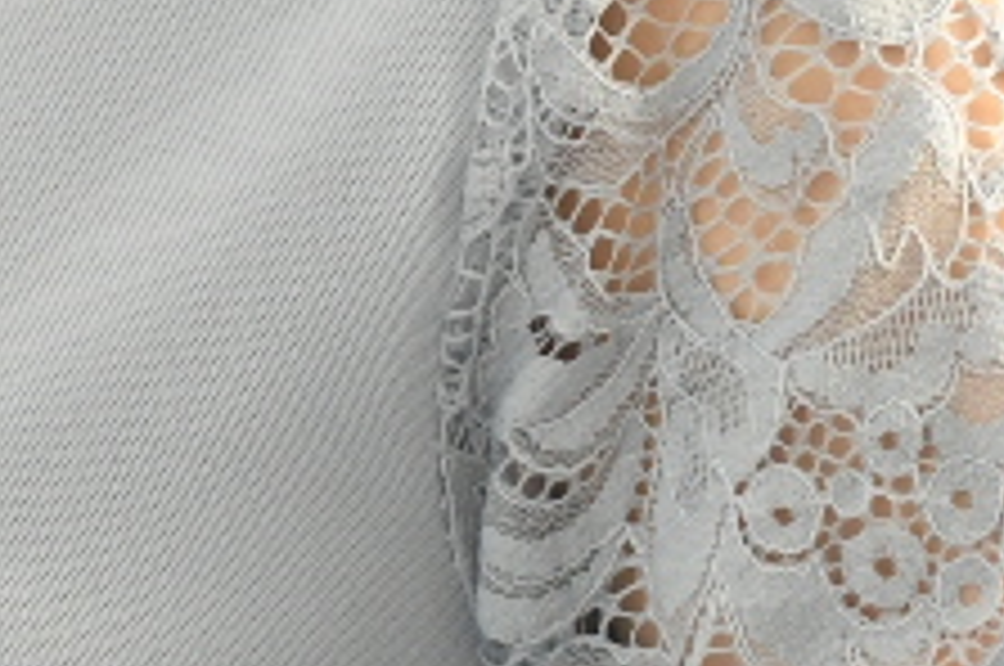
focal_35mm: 422
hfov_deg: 4.9
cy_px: -954
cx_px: -54
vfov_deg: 3.2
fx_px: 11752
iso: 2000
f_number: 3.5
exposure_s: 1/250
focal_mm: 58
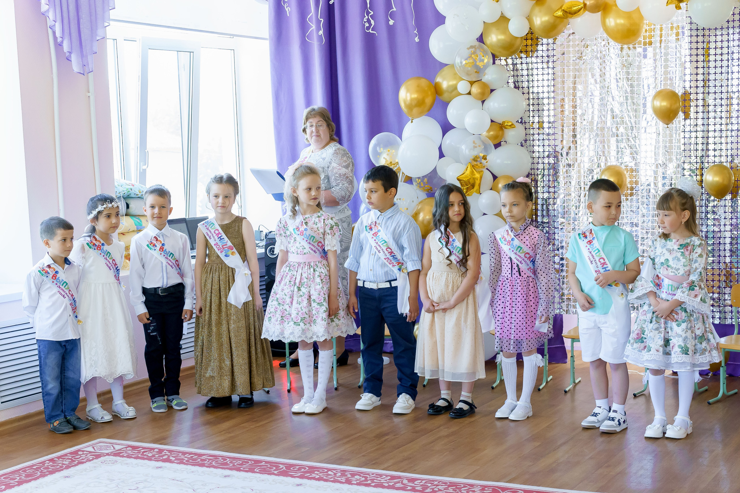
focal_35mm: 57
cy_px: 316
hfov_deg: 34.9
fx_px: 1176
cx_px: 423
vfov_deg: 23.6
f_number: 5
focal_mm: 44
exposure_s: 1/160
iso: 2500
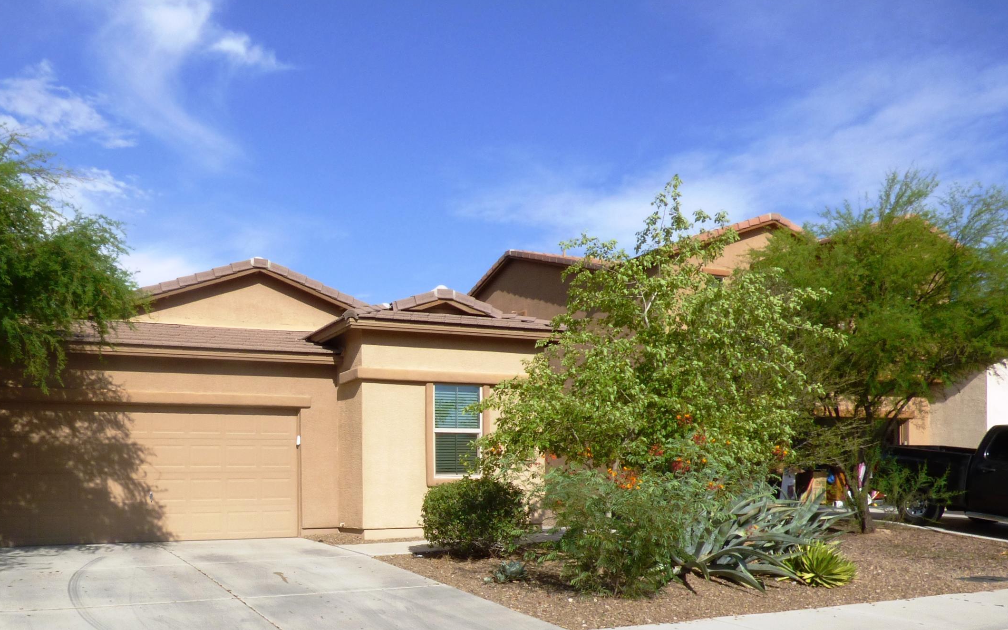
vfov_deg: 39.9
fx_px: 824
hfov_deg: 61.4
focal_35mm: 30
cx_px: 335
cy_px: 516
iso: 100
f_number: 6.3
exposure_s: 1/640
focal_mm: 3.58
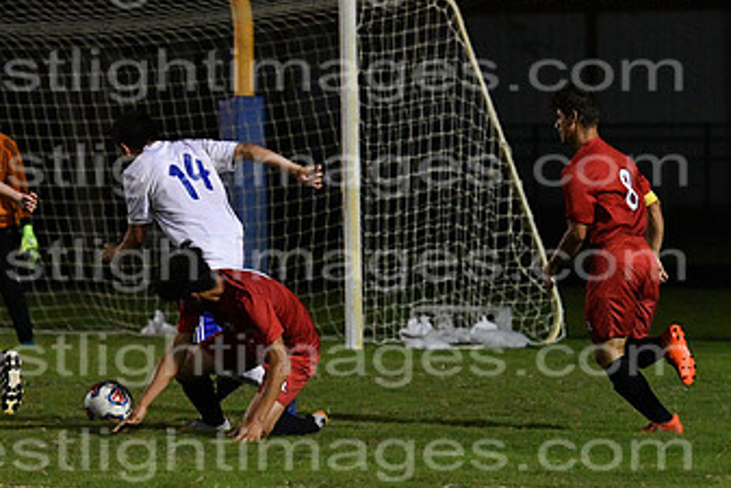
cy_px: 218
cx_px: 200
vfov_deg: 4.1
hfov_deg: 6.1
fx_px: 6825
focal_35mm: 336
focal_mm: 130
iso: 6400
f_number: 4
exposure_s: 1/1000
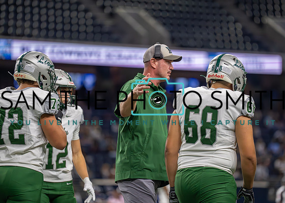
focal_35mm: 216
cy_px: 101
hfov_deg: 9.3
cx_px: 153
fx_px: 1752
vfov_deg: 6.6
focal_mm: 200
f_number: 2.8
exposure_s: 1/1600
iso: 5000
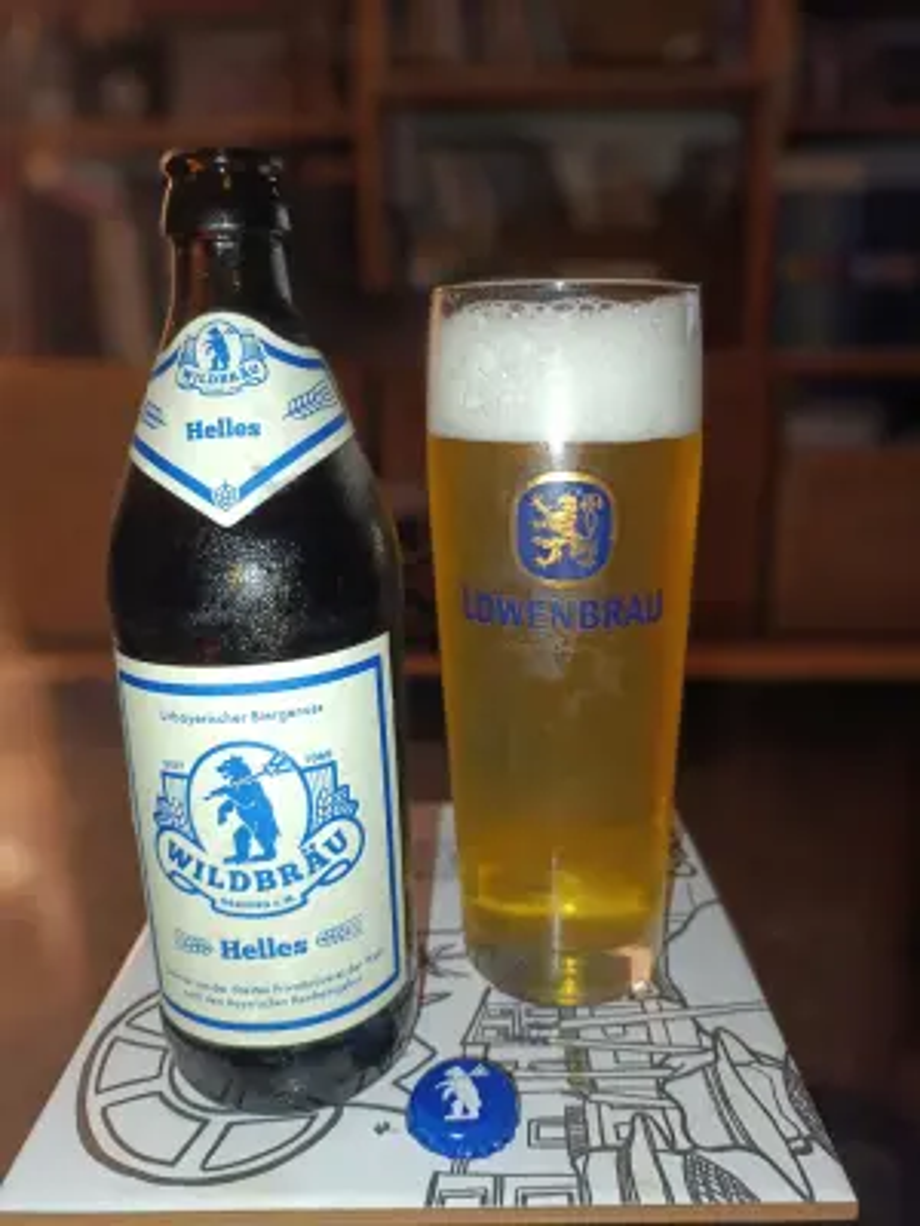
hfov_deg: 54.9
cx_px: 460
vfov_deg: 69.4
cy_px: 613
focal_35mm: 25
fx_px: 886
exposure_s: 1/25
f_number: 1.7
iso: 800
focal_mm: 4.71
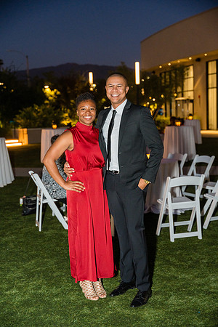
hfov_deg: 26.0
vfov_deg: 38.3
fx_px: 471
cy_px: 164
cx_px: 109
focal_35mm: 52
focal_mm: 51.9
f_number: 2.8
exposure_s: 1/125
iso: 2500
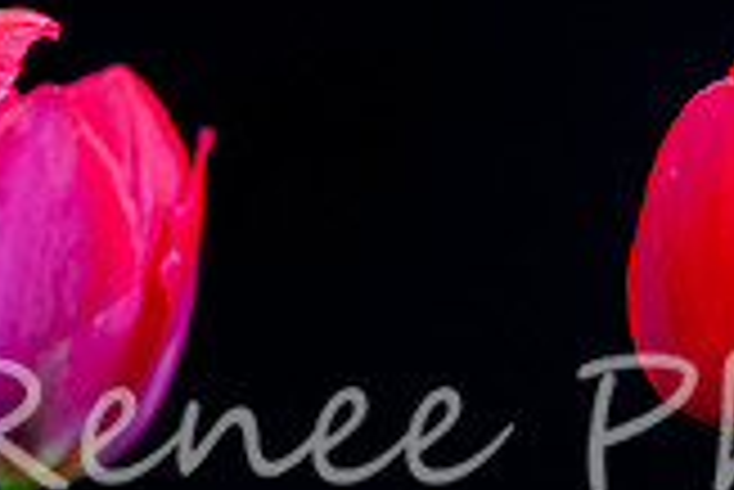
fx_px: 6918
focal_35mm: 339
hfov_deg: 6.1
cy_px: -11
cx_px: 439
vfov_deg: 4.1
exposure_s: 1/200
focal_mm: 70
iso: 400
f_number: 5.6
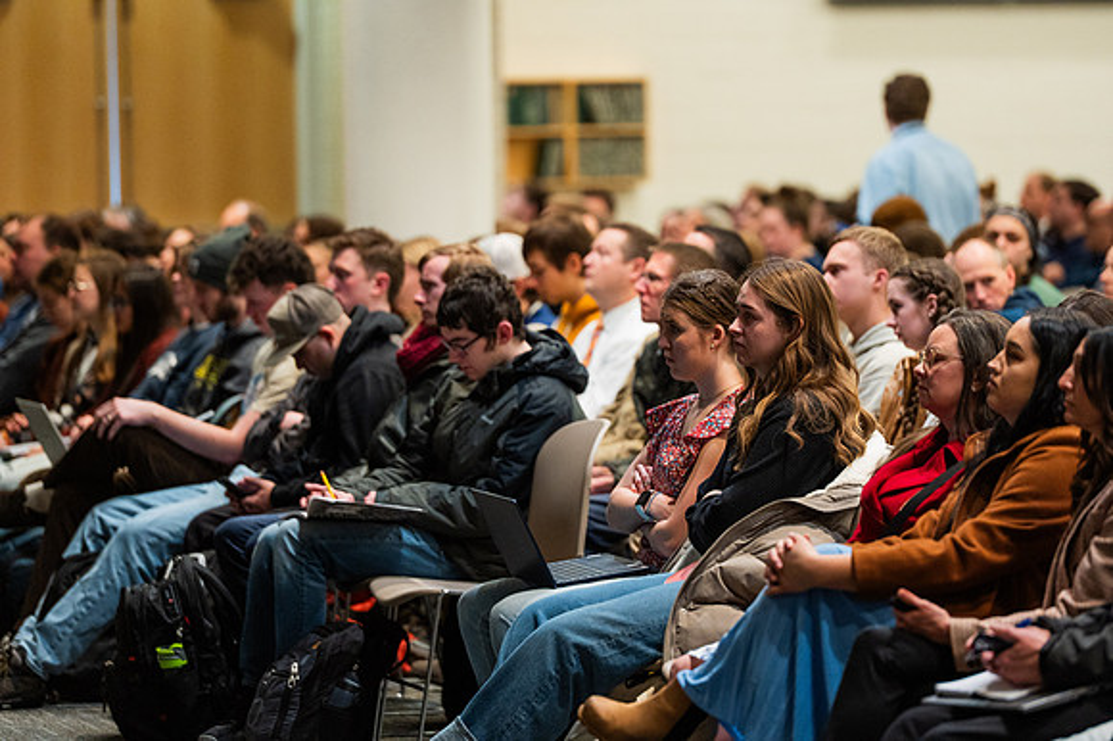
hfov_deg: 10.3
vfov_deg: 6.9
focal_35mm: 200
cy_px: 370
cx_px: 556
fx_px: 6180
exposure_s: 1/400
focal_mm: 200
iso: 2500
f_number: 3.5
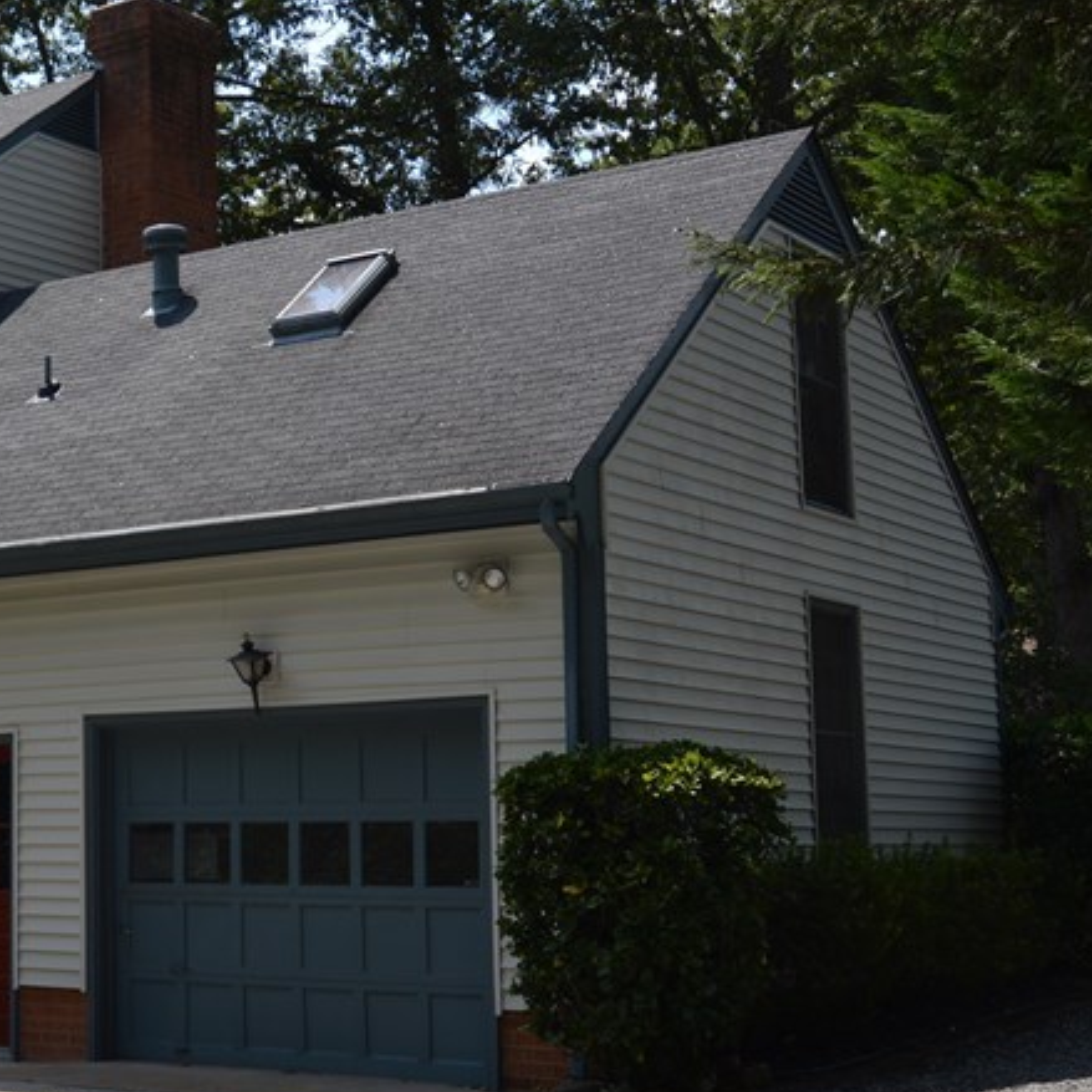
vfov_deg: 27.3
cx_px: -83
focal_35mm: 63
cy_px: 553
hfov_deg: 25.5
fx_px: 2248
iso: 100
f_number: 8
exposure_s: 1/250
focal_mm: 20
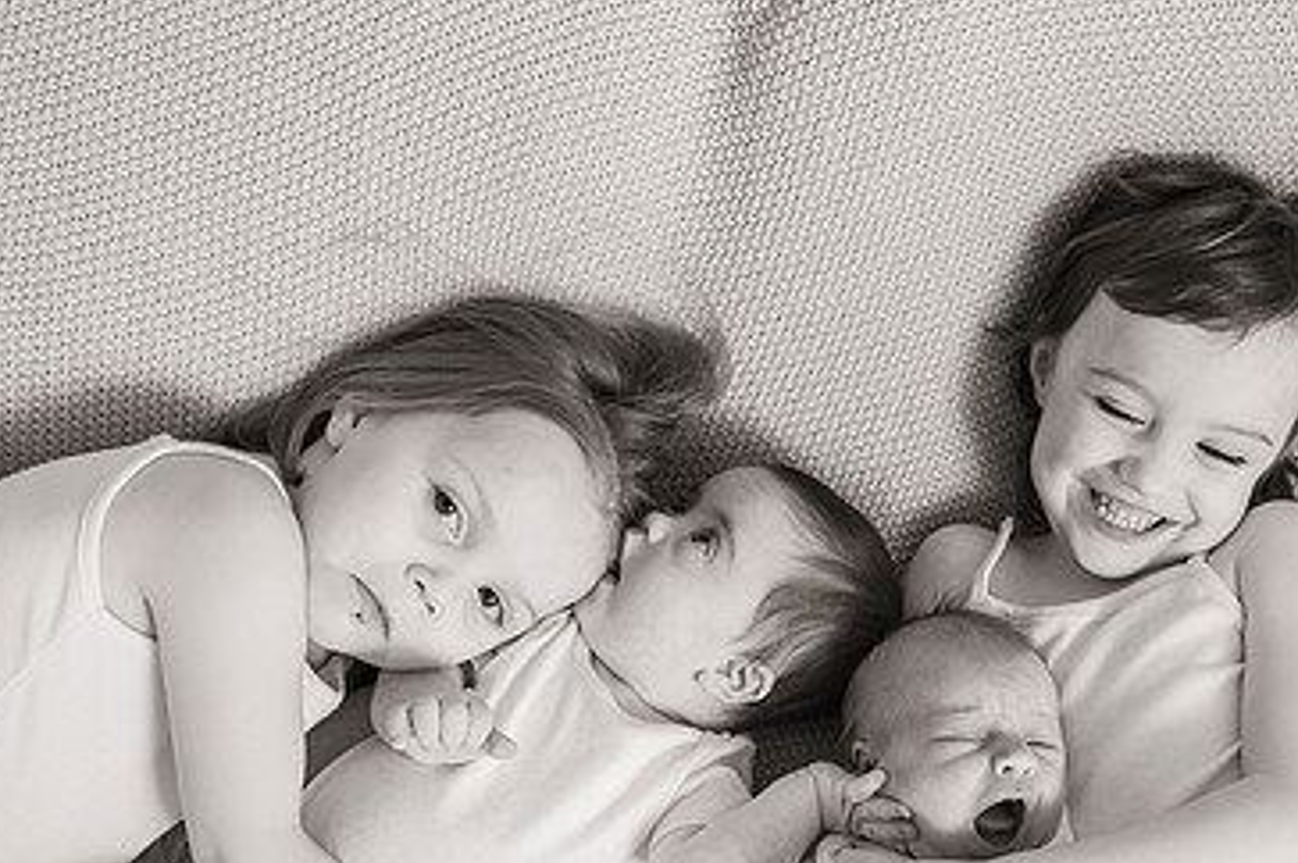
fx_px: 1621
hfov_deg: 43.6
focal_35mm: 45
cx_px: 717
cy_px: 585
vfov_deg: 29.6
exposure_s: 1/125
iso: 200
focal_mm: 26
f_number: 3.5
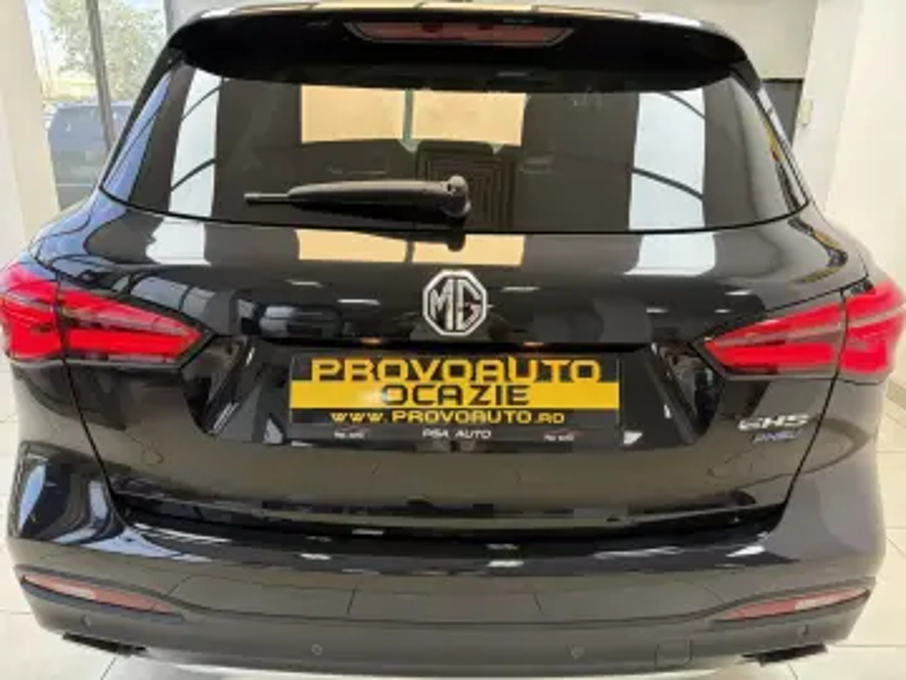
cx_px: 453
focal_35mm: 26
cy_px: 340
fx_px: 680
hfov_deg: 67.3
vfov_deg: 53.1
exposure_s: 1/50
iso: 64
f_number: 1.6
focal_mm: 5.96
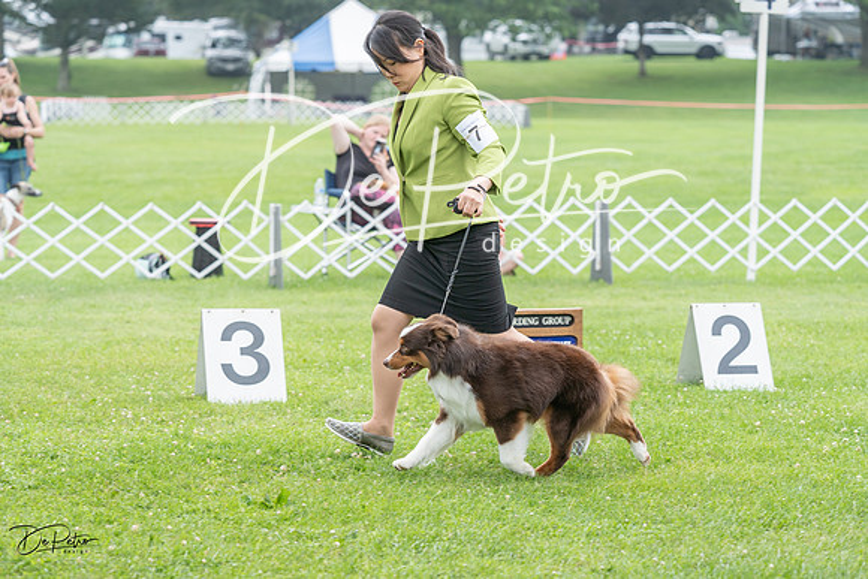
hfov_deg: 19.4
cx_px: 434
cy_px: 290
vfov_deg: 13.0
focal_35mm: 106
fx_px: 2544
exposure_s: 1/400
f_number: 4.5
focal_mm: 100
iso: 400
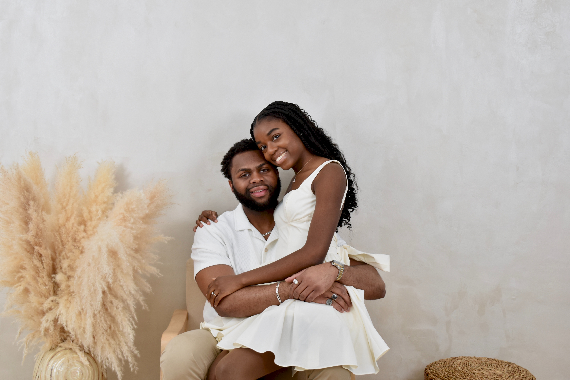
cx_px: 285
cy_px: 190
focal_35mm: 69
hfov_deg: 29.2
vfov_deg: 19.7
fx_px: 1092
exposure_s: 1/80
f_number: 5.3
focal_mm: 46
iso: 400
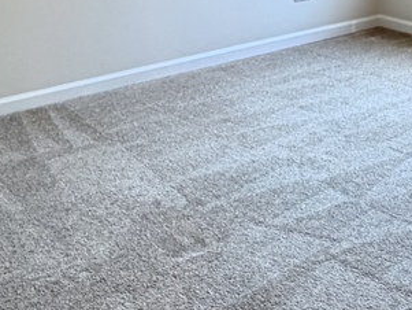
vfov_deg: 19.8
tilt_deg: -5.0
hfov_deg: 28.8
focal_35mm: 67
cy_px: -112
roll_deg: +1.3
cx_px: 274
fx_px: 798
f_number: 2.2
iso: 125
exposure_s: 1/120
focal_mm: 2.22
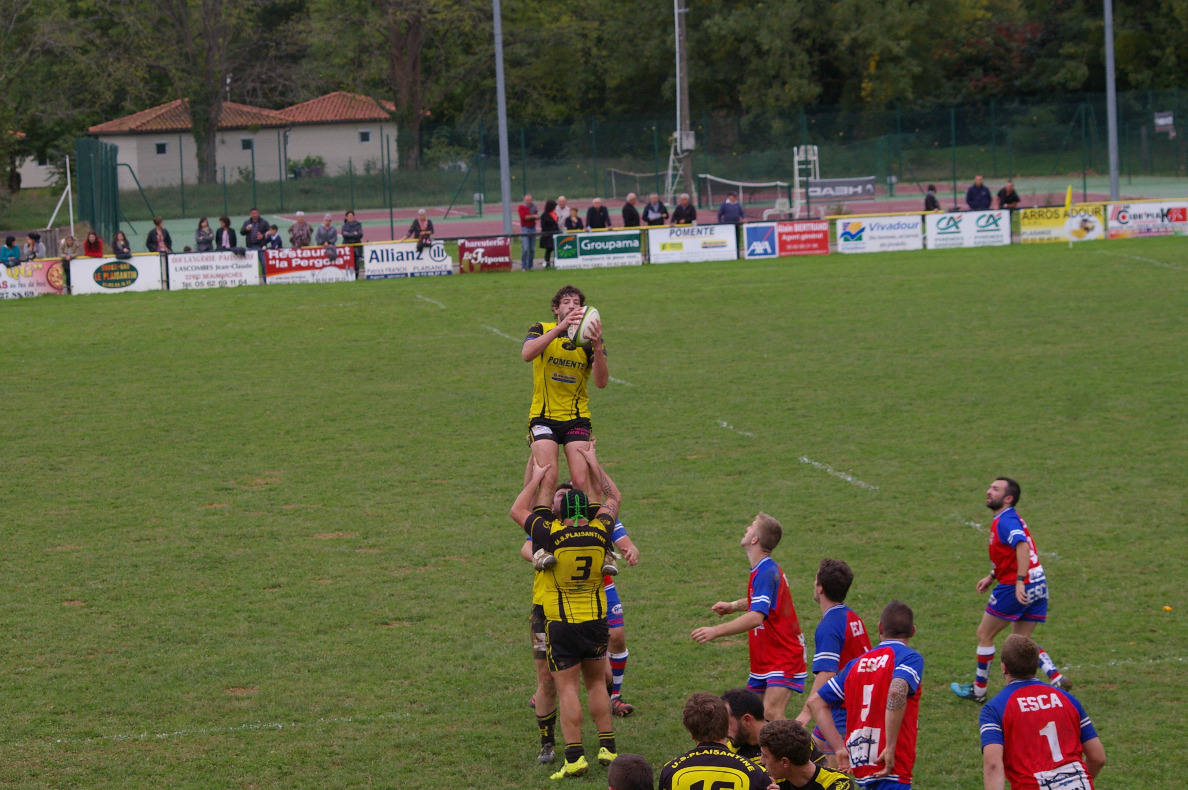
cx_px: 594
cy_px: 395
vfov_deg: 13.0
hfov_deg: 19.5
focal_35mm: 105
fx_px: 3462
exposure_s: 1/750
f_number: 5.6
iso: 400
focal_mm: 70
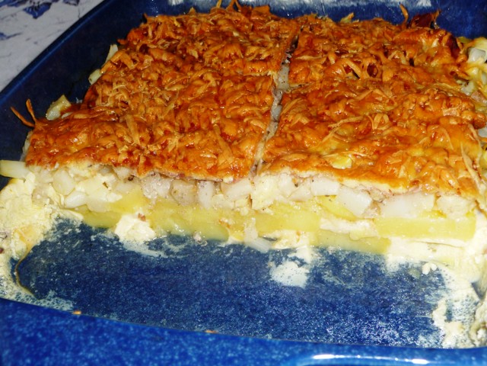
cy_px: 183
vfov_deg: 32.2
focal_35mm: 45
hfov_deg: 42.1
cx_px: 244
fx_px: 633
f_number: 4.1
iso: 100
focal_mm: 7.6
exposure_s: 1/30
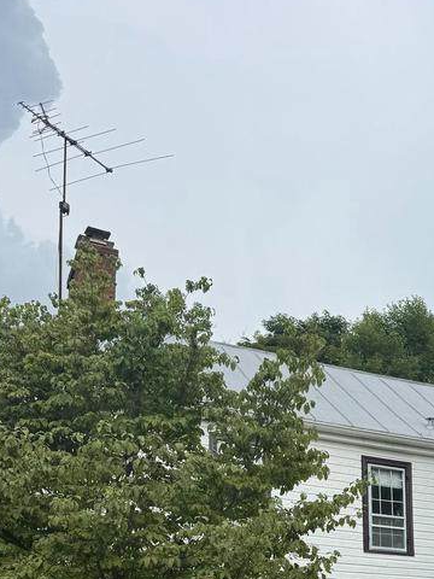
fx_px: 903
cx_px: 462
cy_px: 619
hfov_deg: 25.3
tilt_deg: +6.2
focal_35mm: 54
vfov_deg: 31.9
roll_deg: +1.8
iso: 80
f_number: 1.78
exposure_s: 1/1193
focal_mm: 6.76
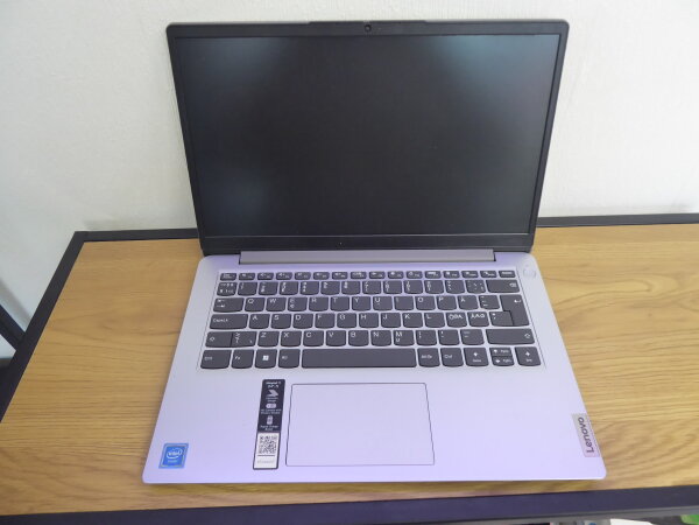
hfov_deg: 69.4
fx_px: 505
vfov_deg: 54.9
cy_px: 262
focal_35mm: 25
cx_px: 350
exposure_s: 1/20
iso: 400
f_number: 3.3
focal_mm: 4.3
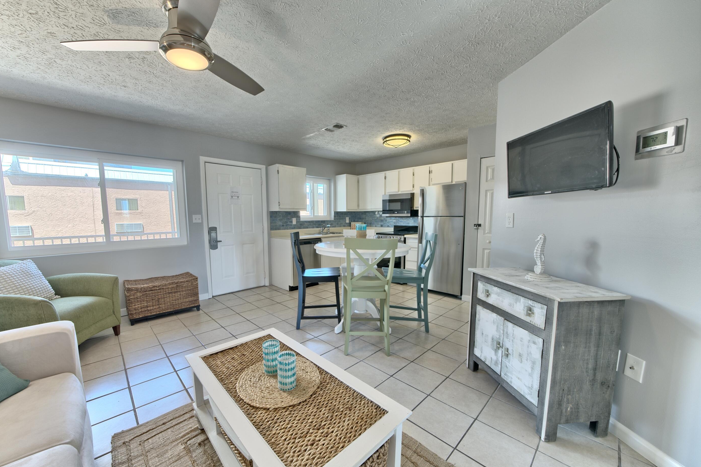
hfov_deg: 108.2
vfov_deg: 85.3
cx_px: 329
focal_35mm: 13
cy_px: 248
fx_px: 253
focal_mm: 12
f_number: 9.5
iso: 500
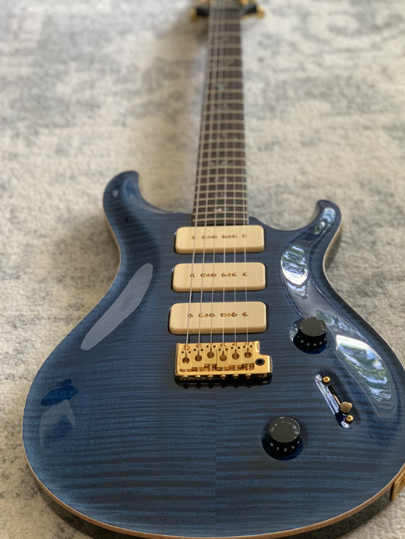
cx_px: 220
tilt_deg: -41.9
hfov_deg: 24.4
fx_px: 936
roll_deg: +2.0
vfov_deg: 32.2
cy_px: 275
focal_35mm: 60
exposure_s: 1/60
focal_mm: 6
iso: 320
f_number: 2.4
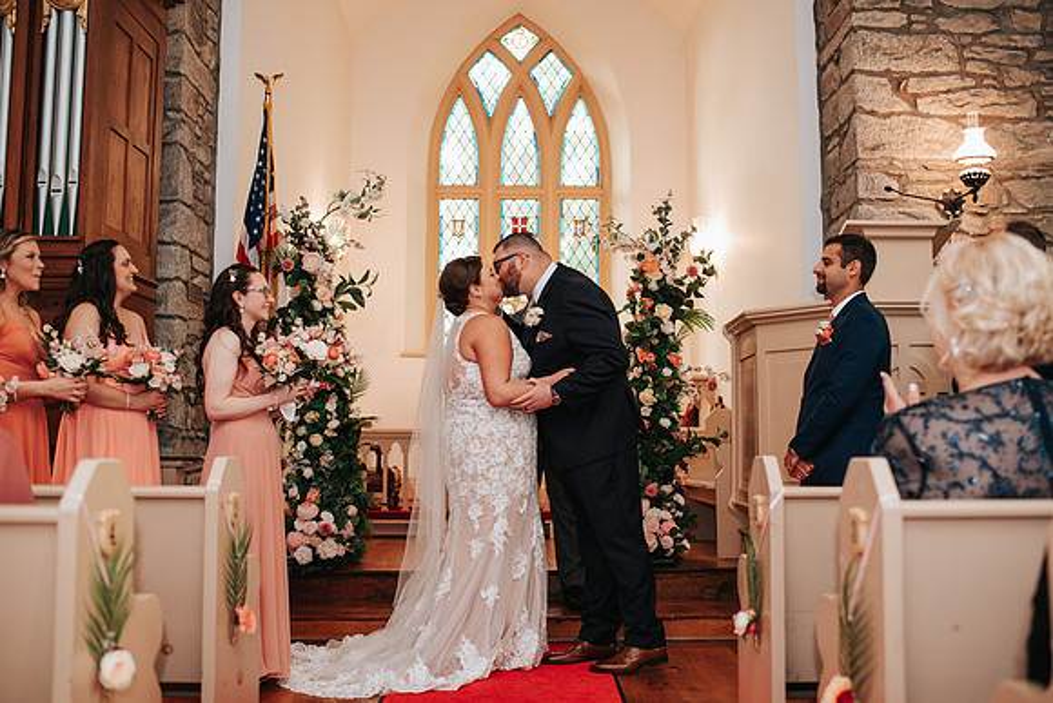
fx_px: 1061
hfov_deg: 52.8
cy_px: 351
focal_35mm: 36
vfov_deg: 36.6
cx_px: 537
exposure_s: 1/200
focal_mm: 35
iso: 1000
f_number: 2.8
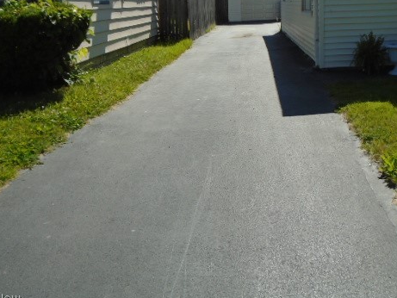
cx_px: 240
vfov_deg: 33.3
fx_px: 493
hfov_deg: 43.6
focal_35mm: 43
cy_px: 101
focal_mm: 5.5
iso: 100
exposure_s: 1/1000
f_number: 3.5
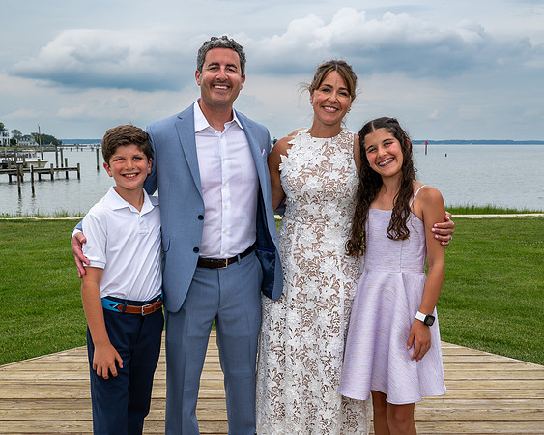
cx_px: 255
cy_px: 217
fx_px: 642
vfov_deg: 37.4
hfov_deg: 45.9
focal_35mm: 40
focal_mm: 33
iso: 100
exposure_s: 1/250
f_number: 8
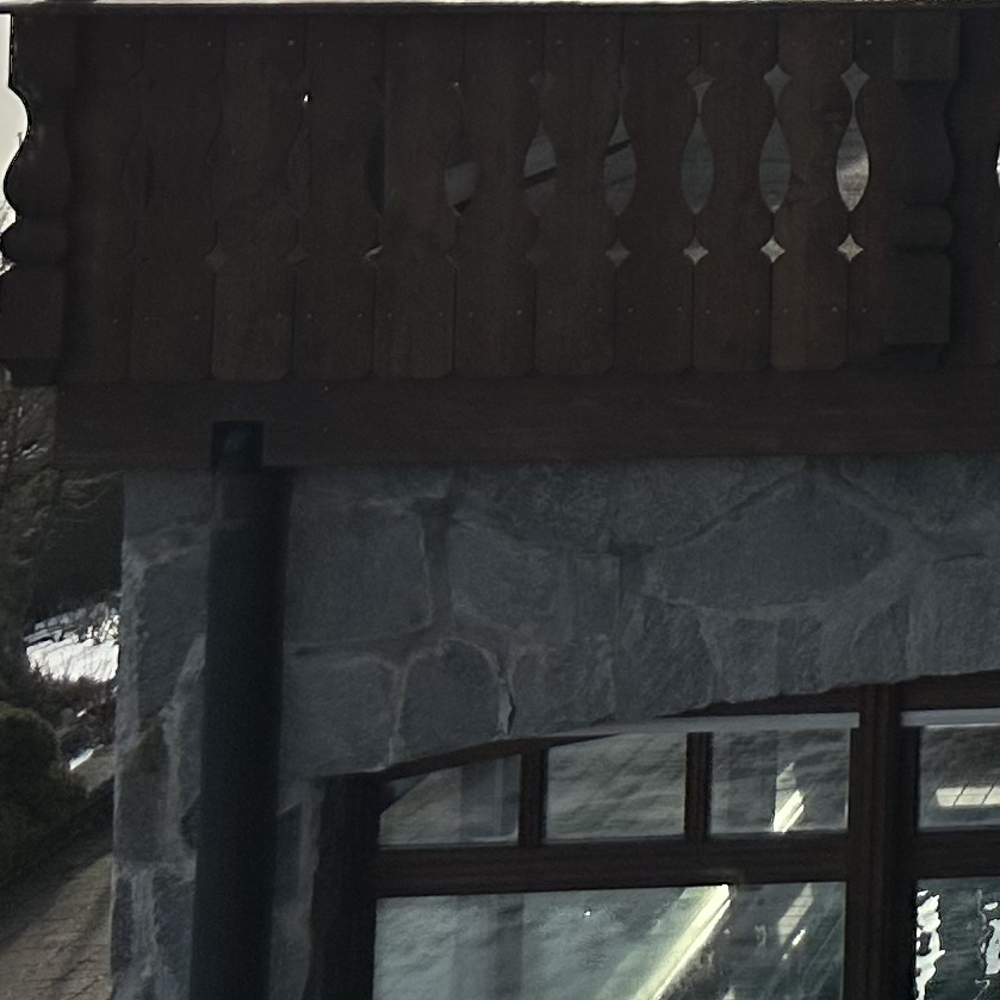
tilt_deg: +4.0
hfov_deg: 14.1
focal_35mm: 102
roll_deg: -0.3
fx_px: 3334
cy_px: -451
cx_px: 2050
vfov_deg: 15.8
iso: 80
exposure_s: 1/12048
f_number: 1.78
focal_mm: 6.86
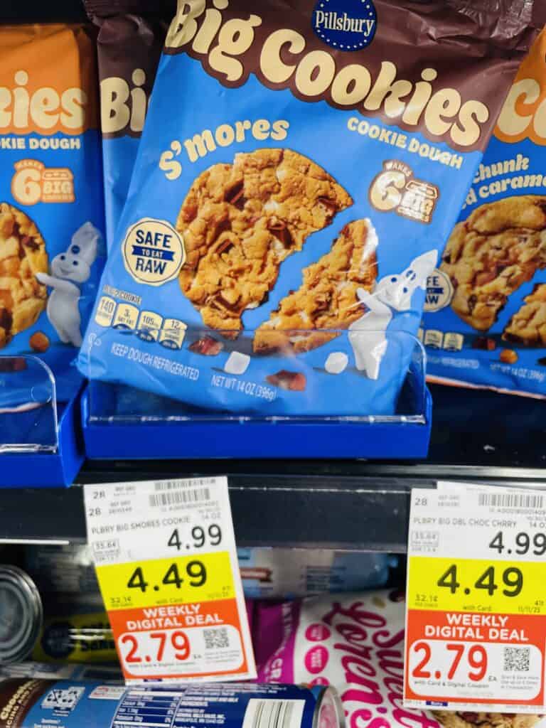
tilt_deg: -22.9
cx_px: 273
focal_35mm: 26
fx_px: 547
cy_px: 364
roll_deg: +0.1
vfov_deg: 67.3
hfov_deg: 53.1
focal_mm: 4.2
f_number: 1.6
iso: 80
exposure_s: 1/120
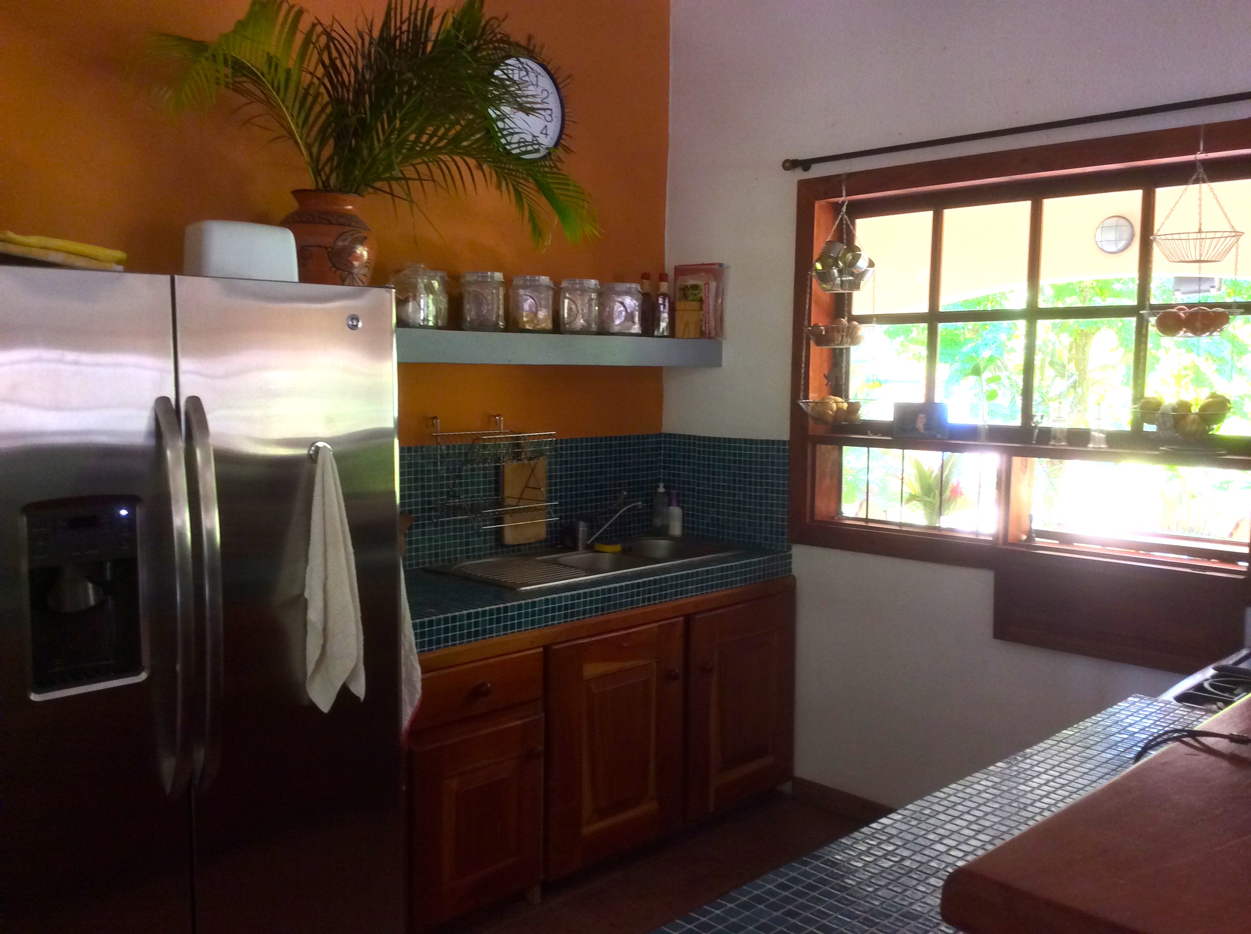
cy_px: 467
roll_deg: +0.9
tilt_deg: -7.0
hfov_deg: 56.9
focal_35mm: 32
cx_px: 626
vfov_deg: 44.1
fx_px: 1155
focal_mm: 3.3
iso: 100
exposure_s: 1/24
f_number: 2.4
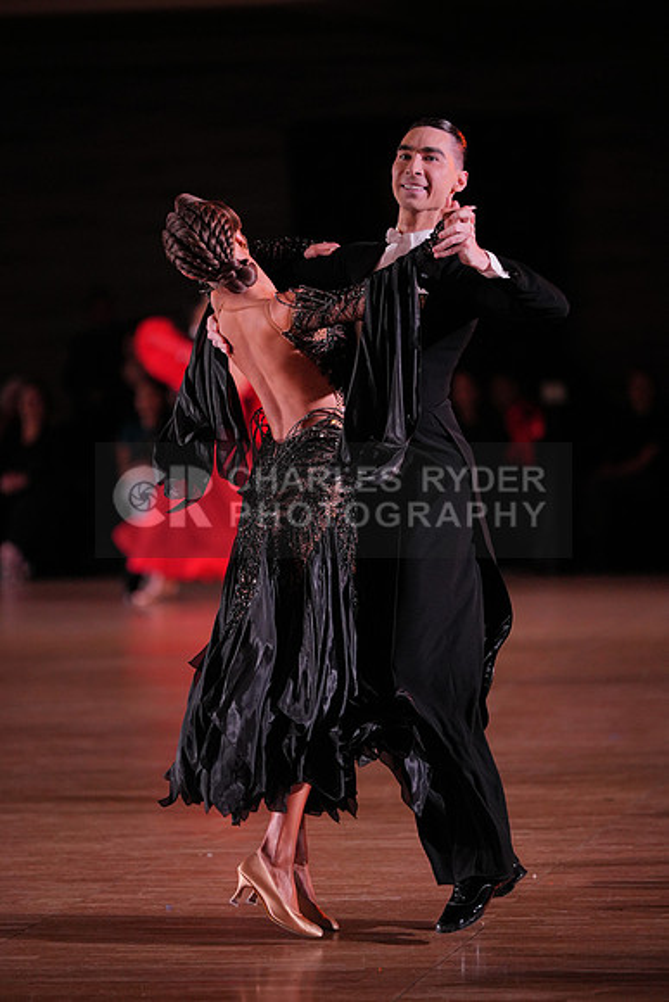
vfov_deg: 10.3
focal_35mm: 200
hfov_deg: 6.9
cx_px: 334
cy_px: 501
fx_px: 5571
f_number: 2.8
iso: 1600
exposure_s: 1/800
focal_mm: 200
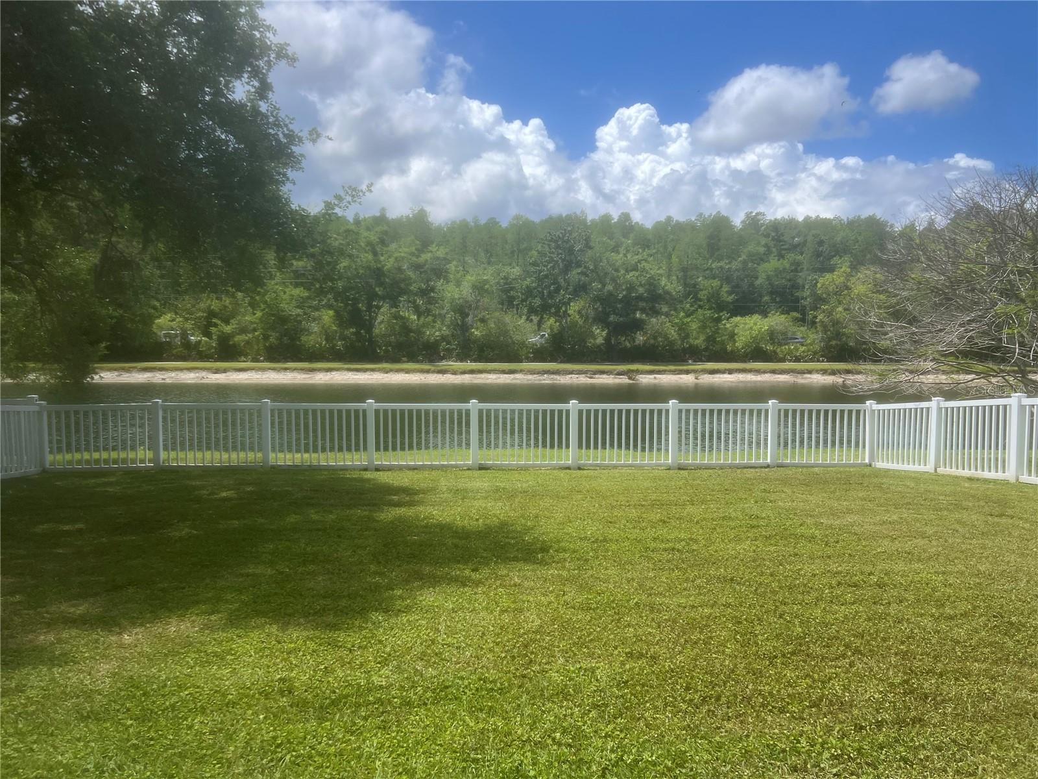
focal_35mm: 26
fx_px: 780
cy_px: 390
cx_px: 519
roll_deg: -0.8
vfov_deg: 53.1
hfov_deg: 67.3
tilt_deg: -4.2
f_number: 1.5
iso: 50
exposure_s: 1/3571
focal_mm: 5.7
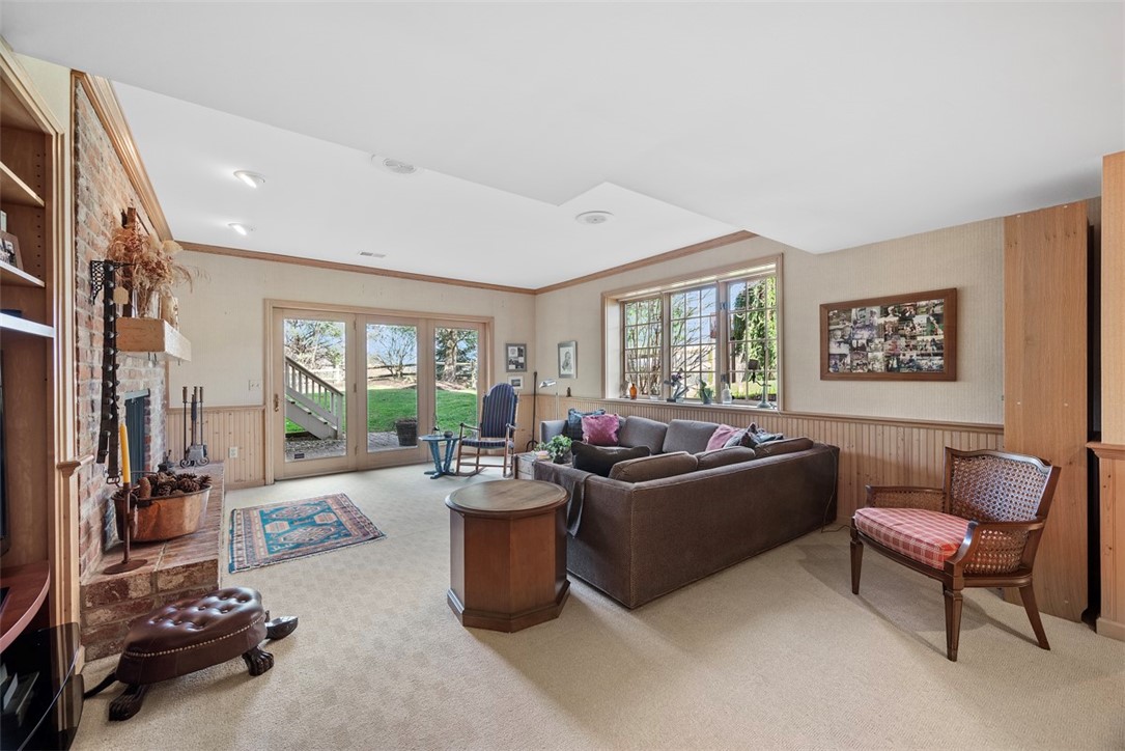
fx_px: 438
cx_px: 562
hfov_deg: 104.2
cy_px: 376
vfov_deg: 81.2
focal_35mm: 14
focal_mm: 14
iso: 400
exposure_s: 1
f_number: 8
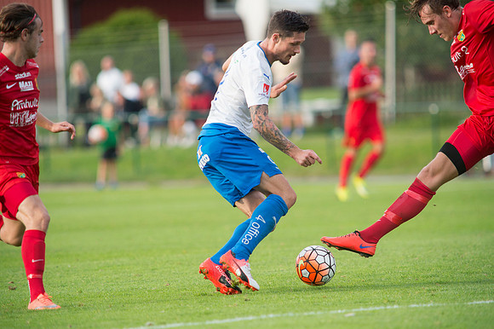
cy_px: 164
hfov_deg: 4.9
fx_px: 5760
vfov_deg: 3.3
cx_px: 247
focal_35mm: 420
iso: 640
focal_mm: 420
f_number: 4
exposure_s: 1/1250
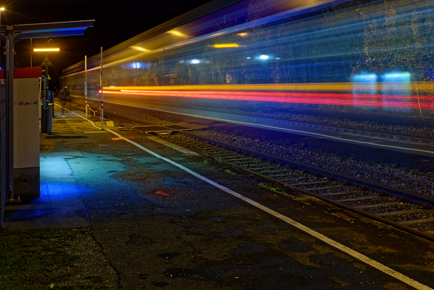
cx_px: 217
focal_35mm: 50
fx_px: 603
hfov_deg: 39.6
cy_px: 145
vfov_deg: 27.0
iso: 50
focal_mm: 50
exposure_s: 20
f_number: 11
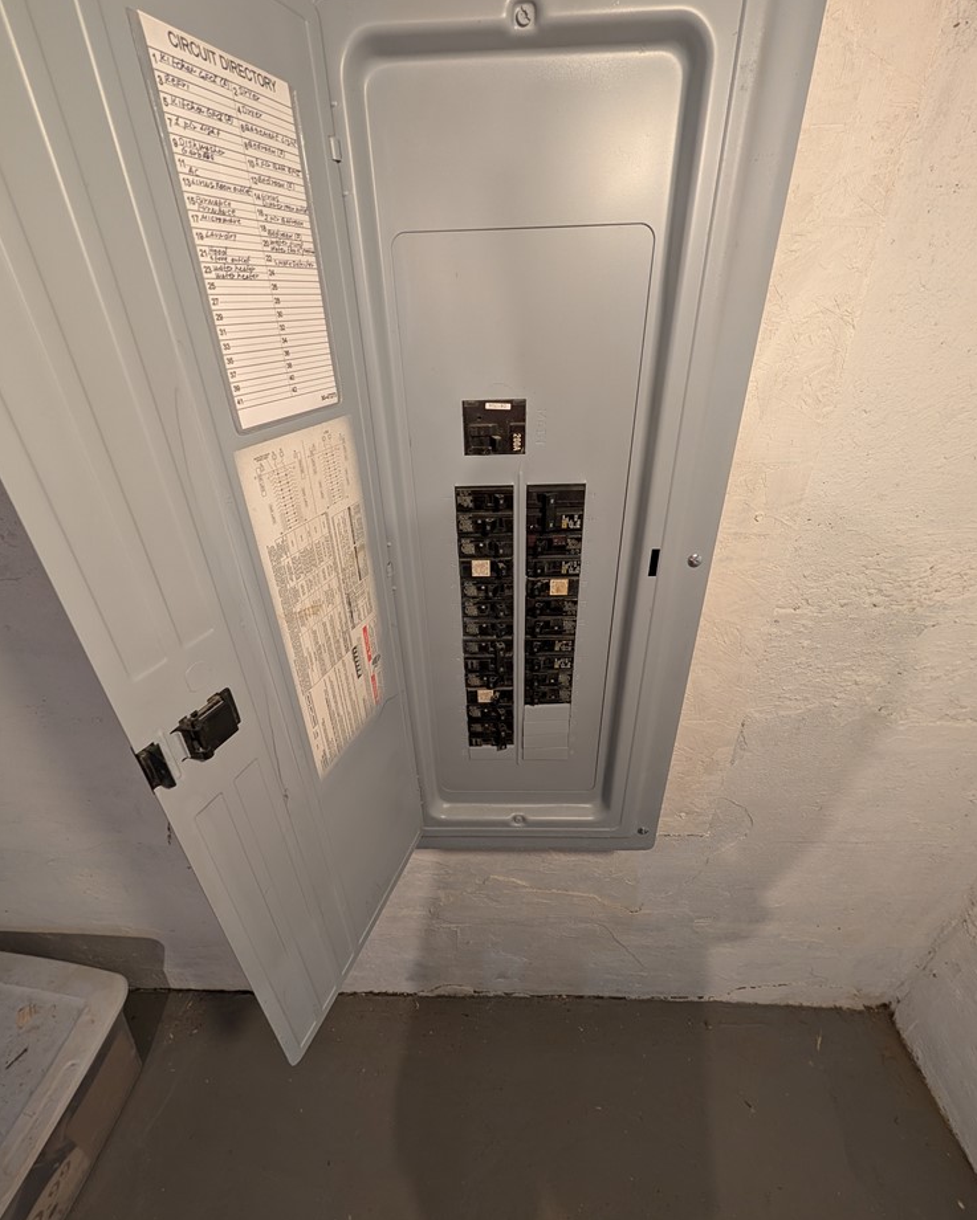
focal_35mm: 13
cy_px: 576
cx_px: 483
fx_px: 470
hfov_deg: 92.2
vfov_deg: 104.7
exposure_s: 1/30
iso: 108
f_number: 1.7
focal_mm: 2.02
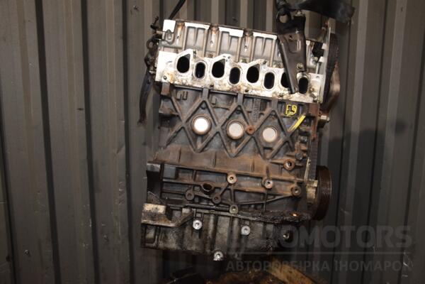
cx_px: 212
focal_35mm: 32
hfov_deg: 59.5
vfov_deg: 41.7
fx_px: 372
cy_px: 142
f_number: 5
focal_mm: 21
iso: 800
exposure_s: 1/60
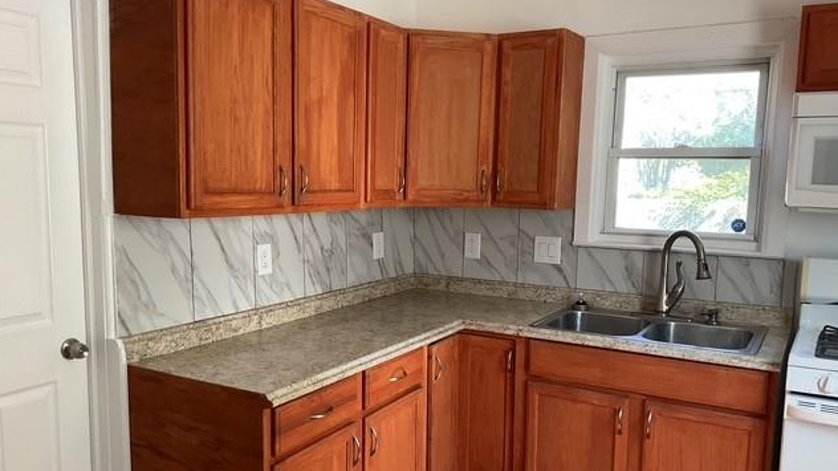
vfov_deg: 36.6
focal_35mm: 32
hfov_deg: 61.0
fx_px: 711
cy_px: 267
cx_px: 419
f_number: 1.8
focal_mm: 3
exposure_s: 1/60
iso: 64
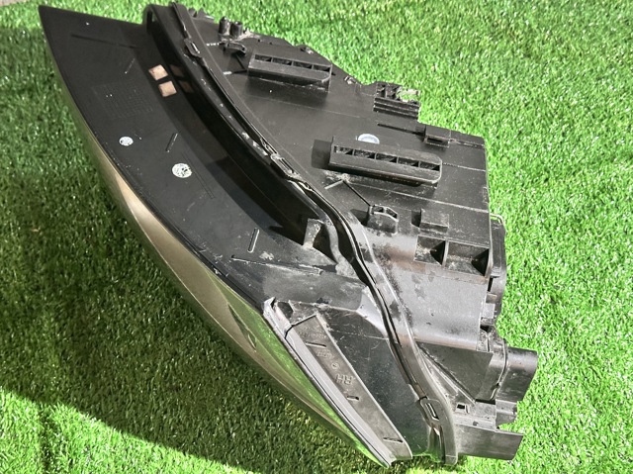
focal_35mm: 48
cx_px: 316
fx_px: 877
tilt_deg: -58.5
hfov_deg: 39.7
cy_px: 237
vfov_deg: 30.2
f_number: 1.78
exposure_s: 1/30
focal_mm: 6.86
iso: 640
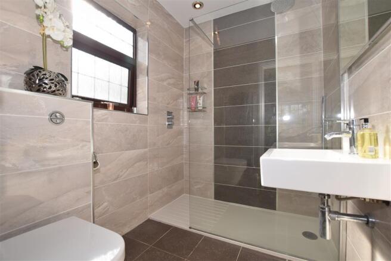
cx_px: 196
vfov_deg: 77.3
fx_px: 163
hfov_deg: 100.4
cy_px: 130
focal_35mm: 15
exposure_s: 1/200
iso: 400
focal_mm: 10
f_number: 11
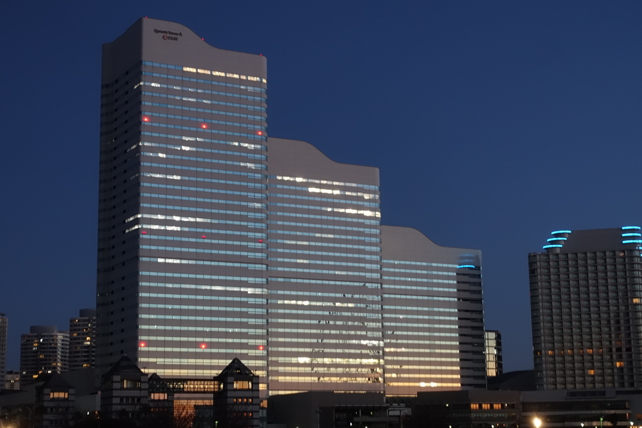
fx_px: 1088
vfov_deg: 22.3
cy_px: 214
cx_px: 321
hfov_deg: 32.9
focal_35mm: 61
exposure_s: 1/13
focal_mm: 22.38
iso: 800
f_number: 2.8
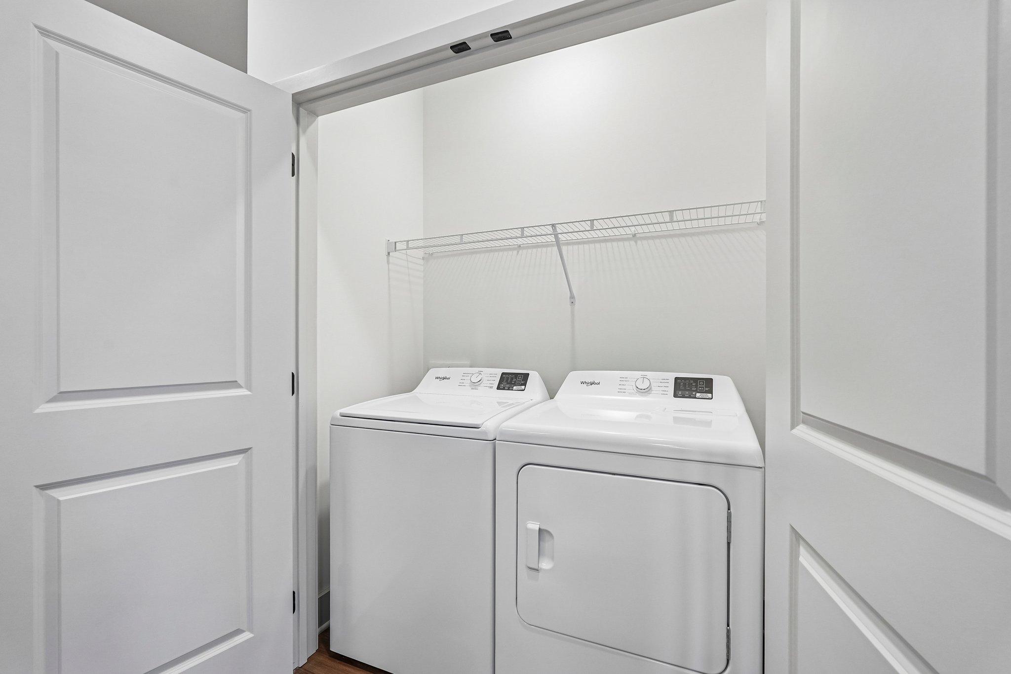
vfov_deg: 73.7
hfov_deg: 96.7
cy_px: 337
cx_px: 506
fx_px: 449
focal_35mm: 16
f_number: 8
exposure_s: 1/30
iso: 800
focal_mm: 16
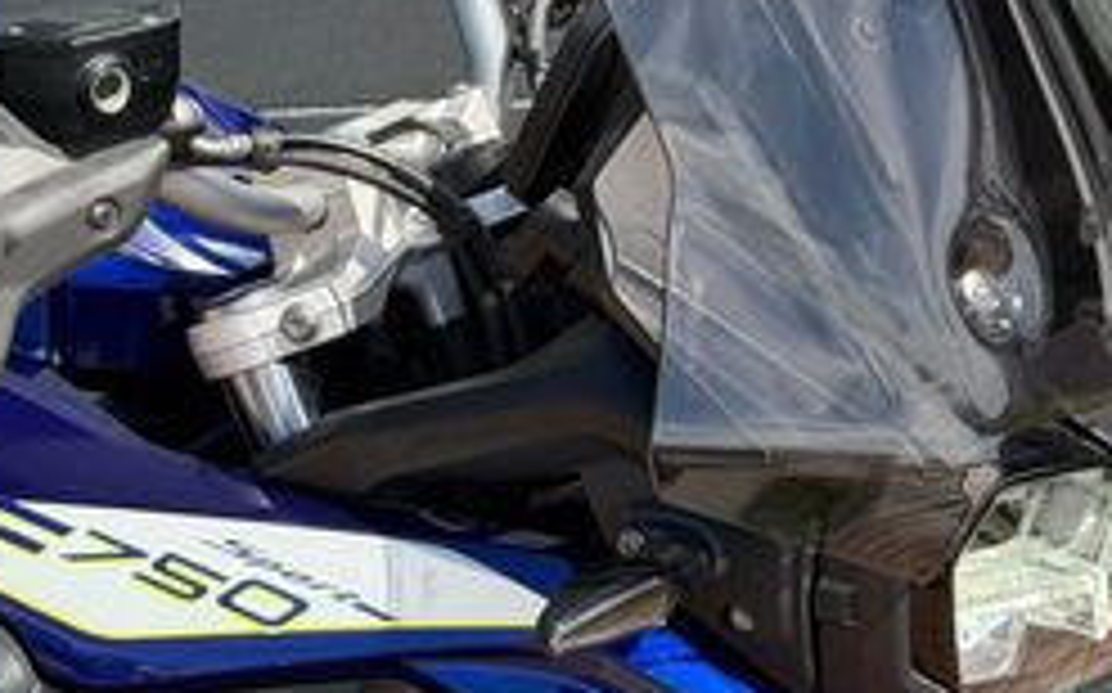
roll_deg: +0.2
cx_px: 221
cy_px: 270
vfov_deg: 9.9
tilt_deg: -18.4
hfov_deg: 15.7
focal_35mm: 132
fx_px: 3998
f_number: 1.78
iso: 80
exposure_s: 1/2088
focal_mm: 6.76
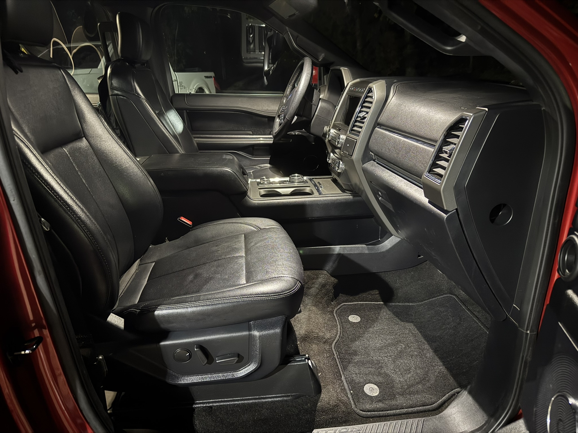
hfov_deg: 71.6
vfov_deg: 56.8
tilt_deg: -21.3
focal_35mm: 24
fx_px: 401
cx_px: 289
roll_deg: +2.3
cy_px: 216
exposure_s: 1/5
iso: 1600
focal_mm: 6.76
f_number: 1.78
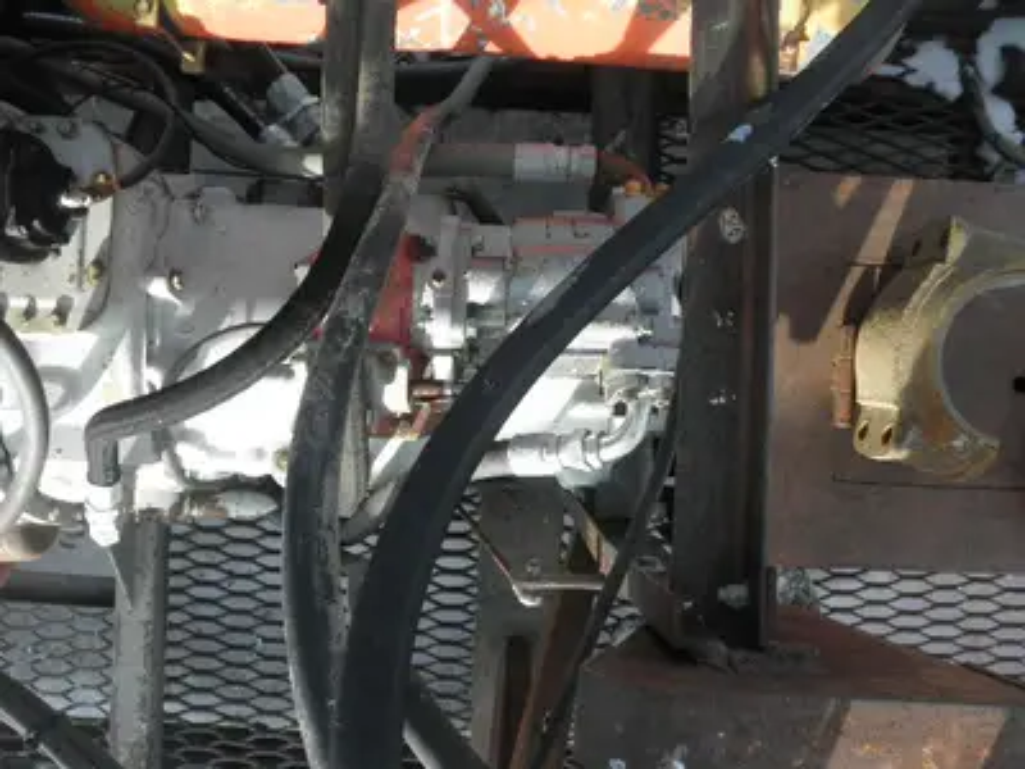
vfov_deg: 49.7
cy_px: 384
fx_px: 829
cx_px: 512
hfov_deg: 63.4
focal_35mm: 28
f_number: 3
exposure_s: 1/200
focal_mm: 5
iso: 64
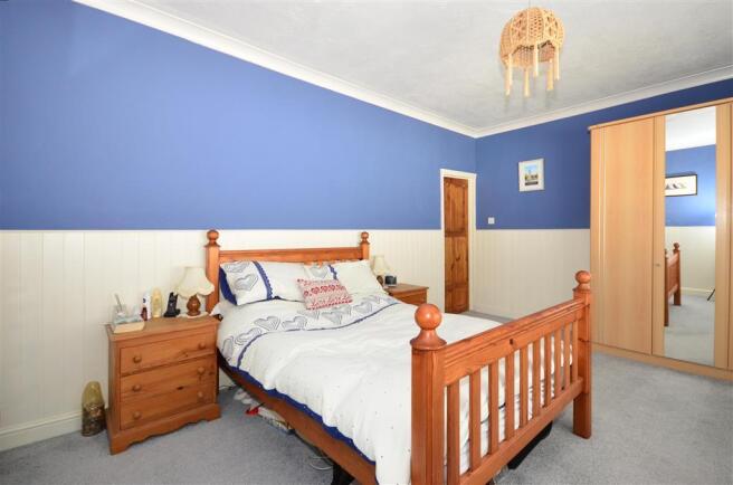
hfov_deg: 100.5
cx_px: 366
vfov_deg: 77.0
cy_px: 242
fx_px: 305
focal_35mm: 15
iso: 640
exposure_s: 1/15
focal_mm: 10
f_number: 6.3
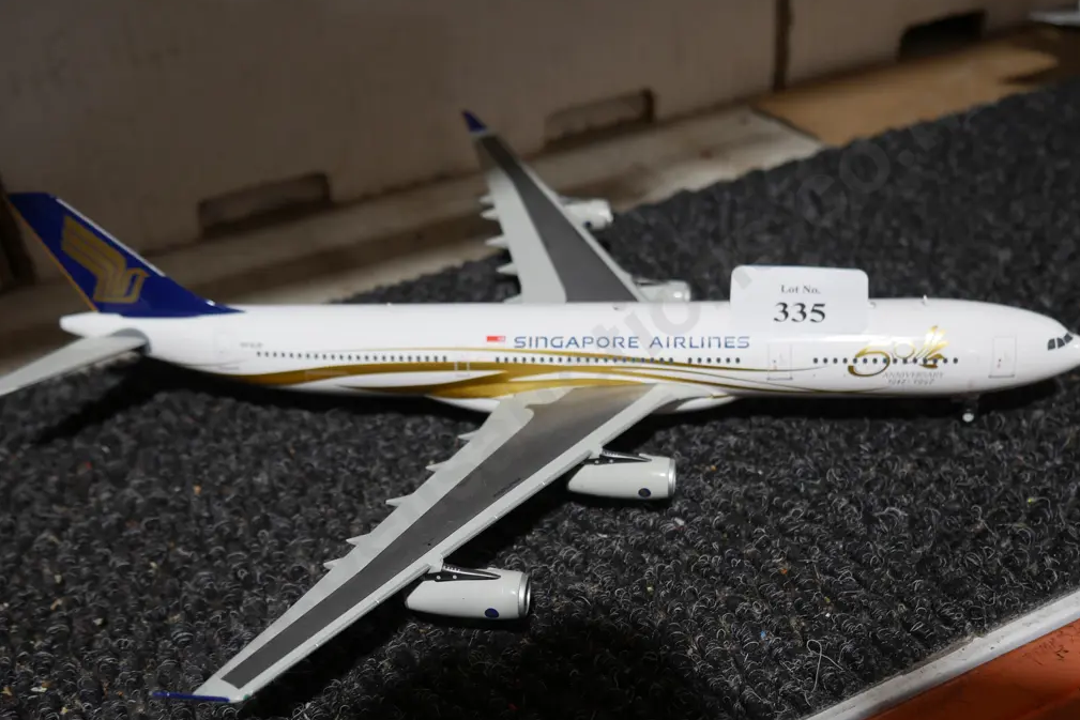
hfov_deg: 50.7
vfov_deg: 35.0
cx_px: 547
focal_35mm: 38
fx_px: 1140
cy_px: 405
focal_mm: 18
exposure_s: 1/60
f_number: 4
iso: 250
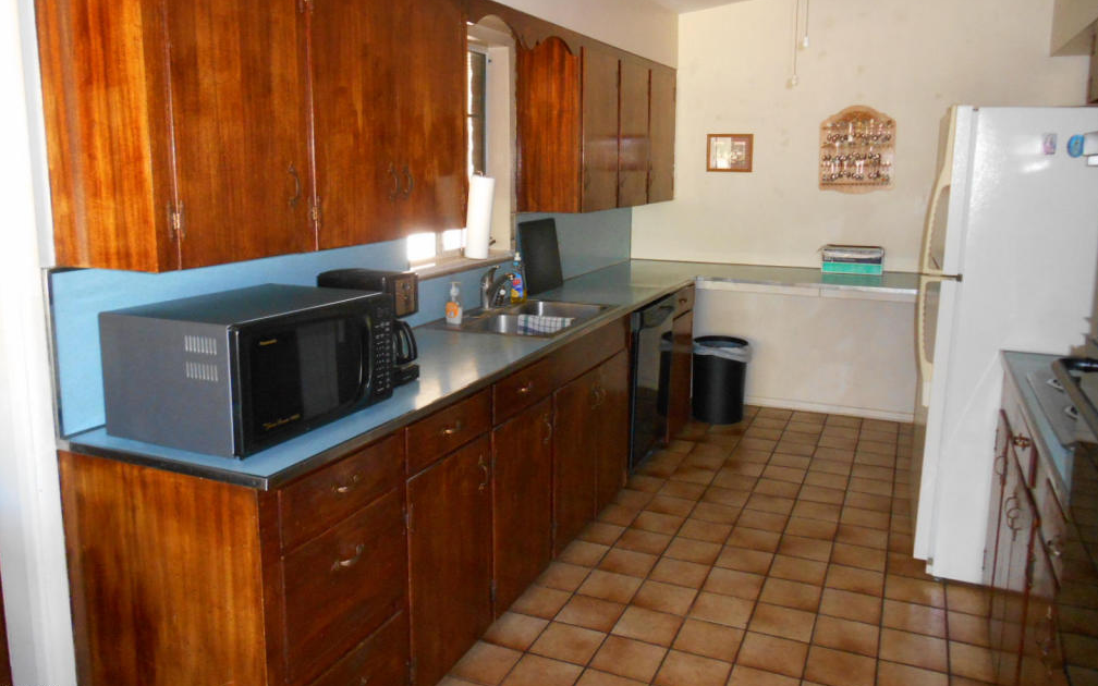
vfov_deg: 44.5
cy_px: 301
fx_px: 838
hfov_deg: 66.5
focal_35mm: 28
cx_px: 548
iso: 450
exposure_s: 1/25
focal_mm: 4.7
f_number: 3.4
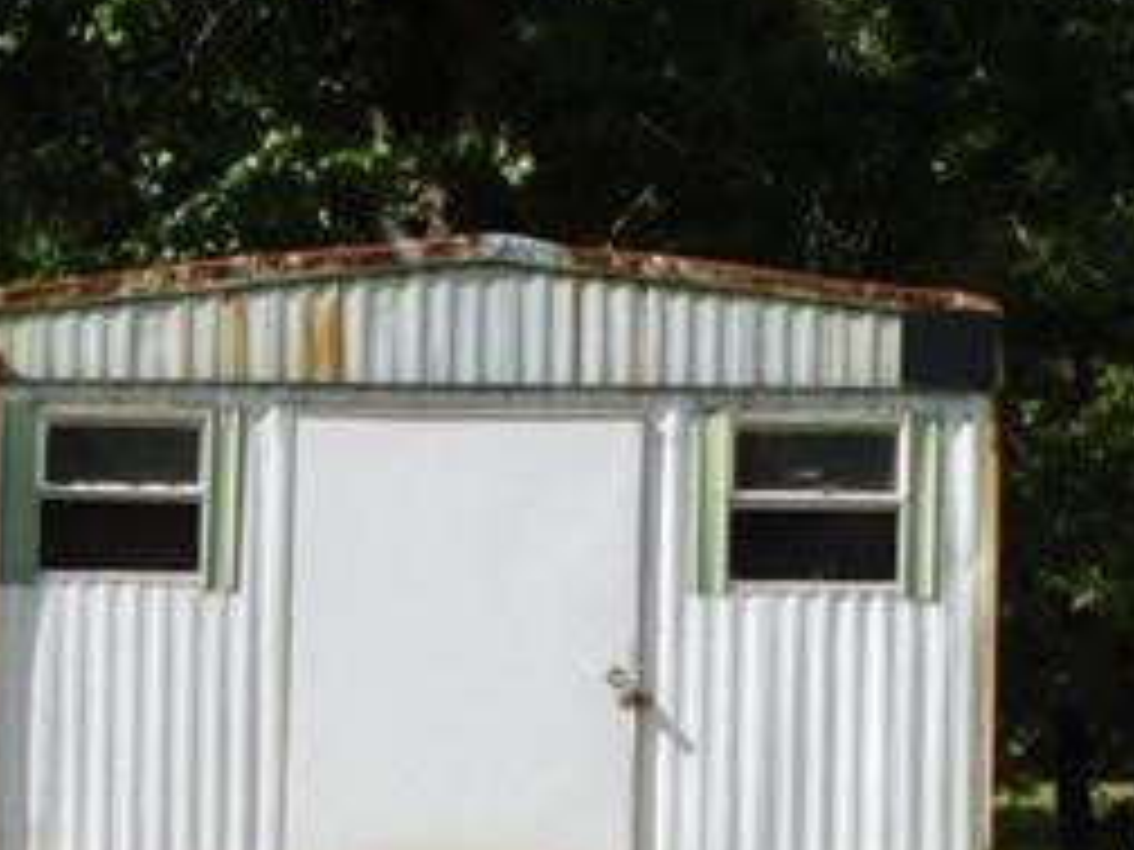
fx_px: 5995
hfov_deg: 10.1
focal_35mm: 183
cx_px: -976
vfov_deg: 8.1
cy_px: 688
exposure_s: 1/800
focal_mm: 8
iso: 125
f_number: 3.7
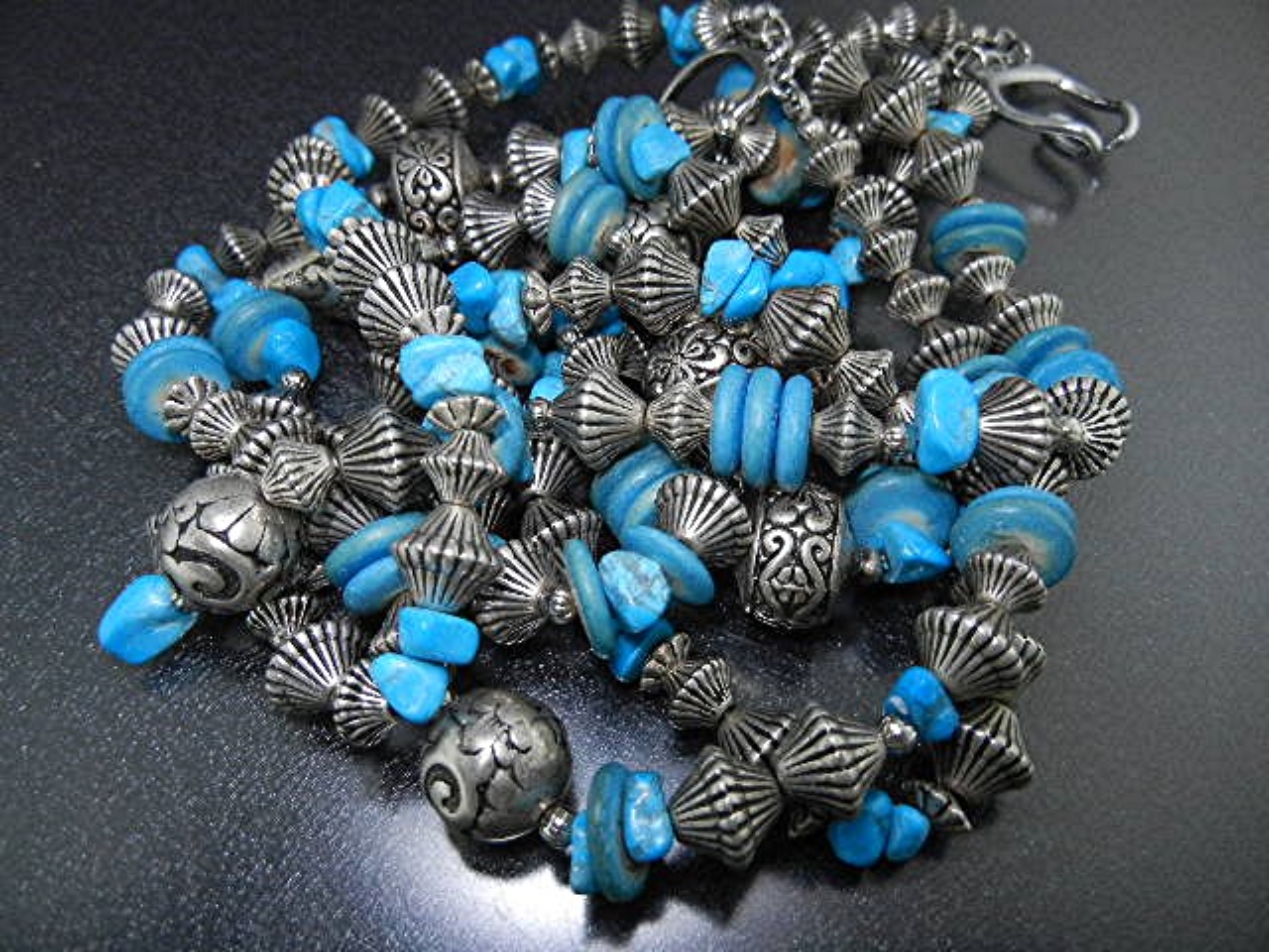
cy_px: 476
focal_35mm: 30
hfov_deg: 60.0
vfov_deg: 46.8
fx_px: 1100
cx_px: 634
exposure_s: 1/30
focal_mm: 5.4
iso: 628
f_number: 7
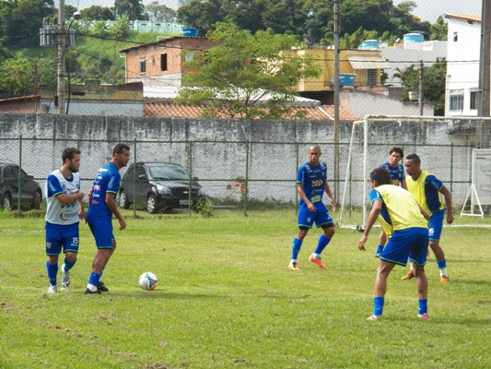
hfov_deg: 15.6
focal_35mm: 126
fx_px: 1788
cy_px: 184
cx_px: 246
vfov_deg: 11.8
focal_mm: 22.6
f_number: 4
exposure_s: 1/800
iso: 125
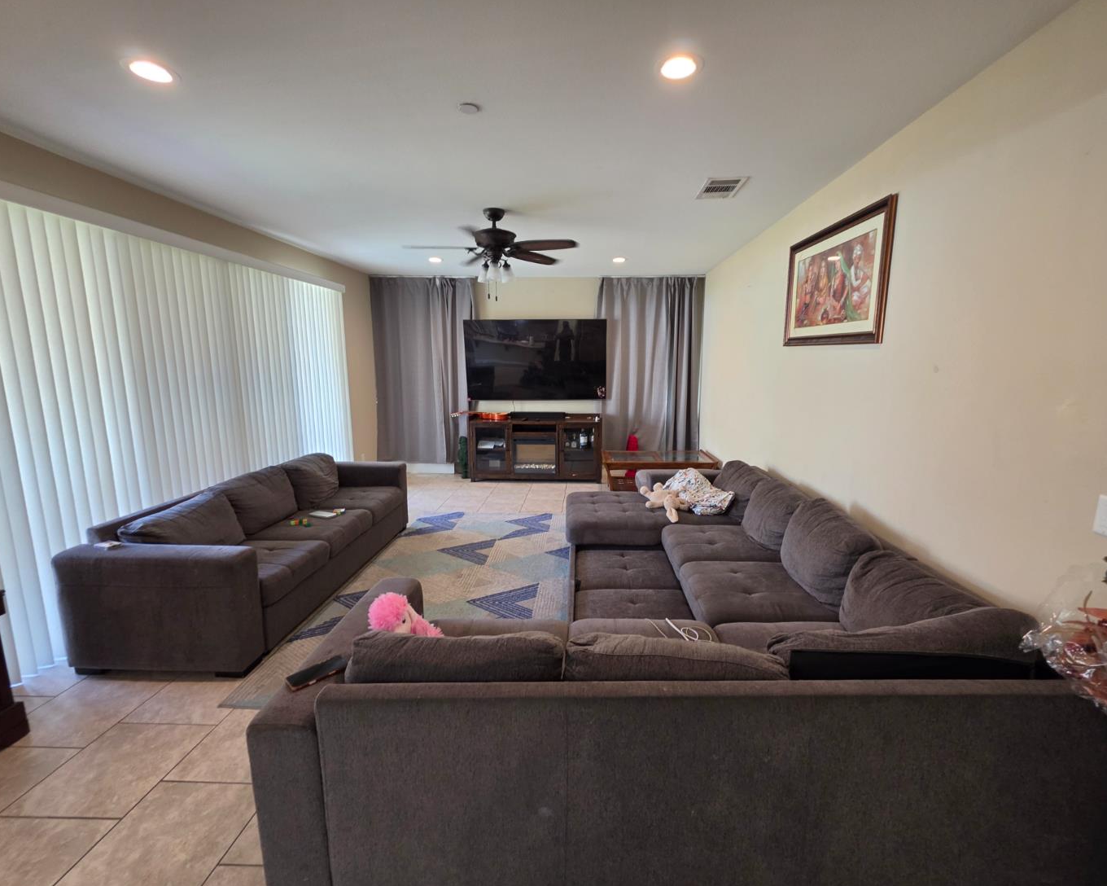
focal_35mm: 14
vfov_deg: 88.0
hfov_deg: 100.6
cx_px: 579
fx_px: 459
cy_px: 440
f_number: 1.9
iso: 160
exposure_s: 1/60
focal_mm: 2.2
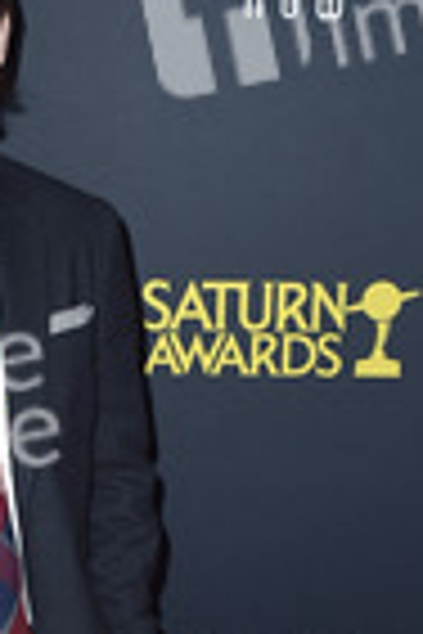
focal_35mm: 91
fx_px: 1604
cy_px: 665
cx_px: -38
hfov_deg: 14.7
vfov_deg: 21.4
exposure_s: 1/250
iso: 250
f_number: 6.3
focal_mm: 32
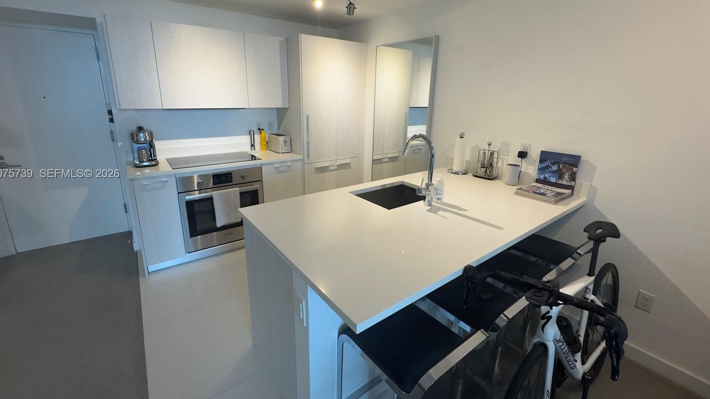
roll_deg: +0.0
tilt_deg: -14.0
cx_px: 347
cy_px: 174
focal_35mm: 16
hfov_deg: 99.4
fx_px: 301
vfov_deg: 66.8
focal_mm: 2.22
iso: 200
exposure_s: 1/120
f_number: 2.2
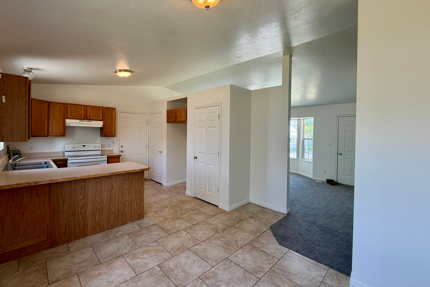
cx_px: 210
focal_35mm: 16
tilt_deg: -0.7
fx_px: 191
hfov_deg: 96.7
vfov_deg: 73.7
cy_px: 136
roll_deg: -0.8
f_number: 2.2
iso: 100
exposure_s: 1/120
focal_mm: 2.22
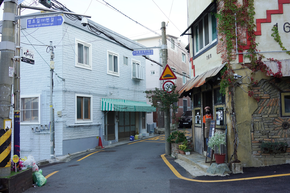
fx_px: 282
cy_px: 96
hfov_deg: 54.4
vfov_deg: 37.9
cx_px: 145
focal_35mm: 35
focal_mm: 35
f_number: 7.1
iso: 400
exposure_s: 1/125
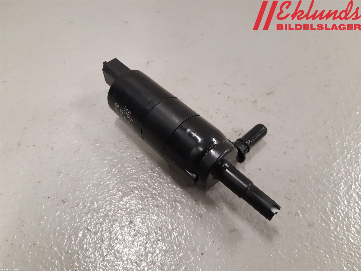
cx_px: 180
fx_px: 271
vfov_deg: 53.1
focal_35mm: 26
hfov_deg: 67.3
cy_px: 136
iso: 200
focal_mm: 3.93
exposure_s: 1/50
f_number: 1.7
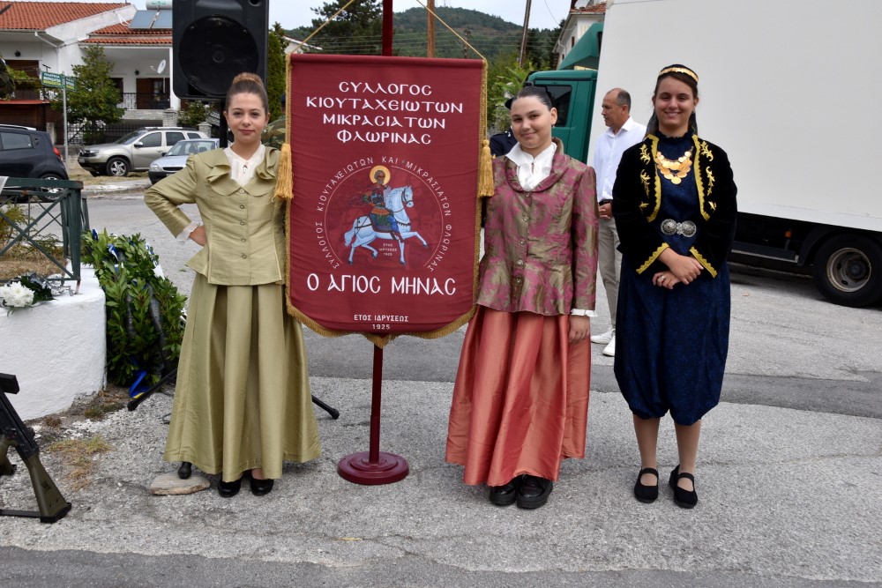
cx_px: 441
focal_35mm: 32
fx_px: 772
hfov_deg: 59.5
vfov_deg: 41.7
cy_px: 294
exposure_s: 1/250
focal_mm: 21
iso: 180
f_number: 8
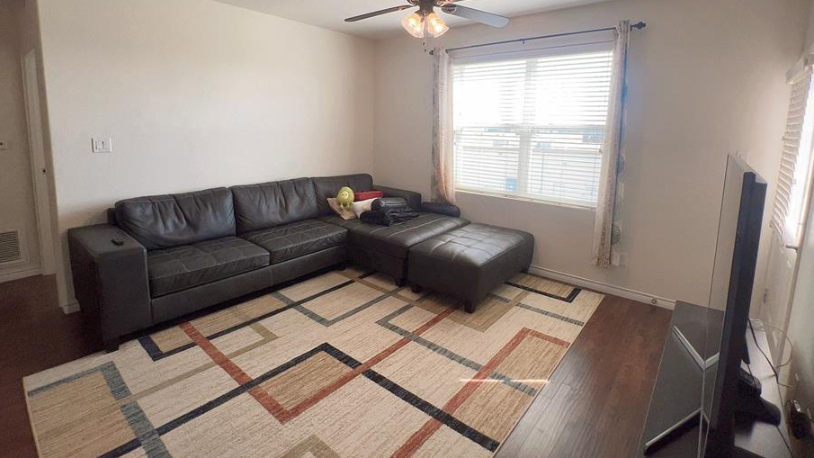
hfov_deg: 99.4
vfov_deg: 66.8
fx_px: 345
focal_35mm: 16
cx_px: 404
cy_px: 198
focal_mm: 1.57
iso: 50
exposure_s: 1/120
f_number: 1.8
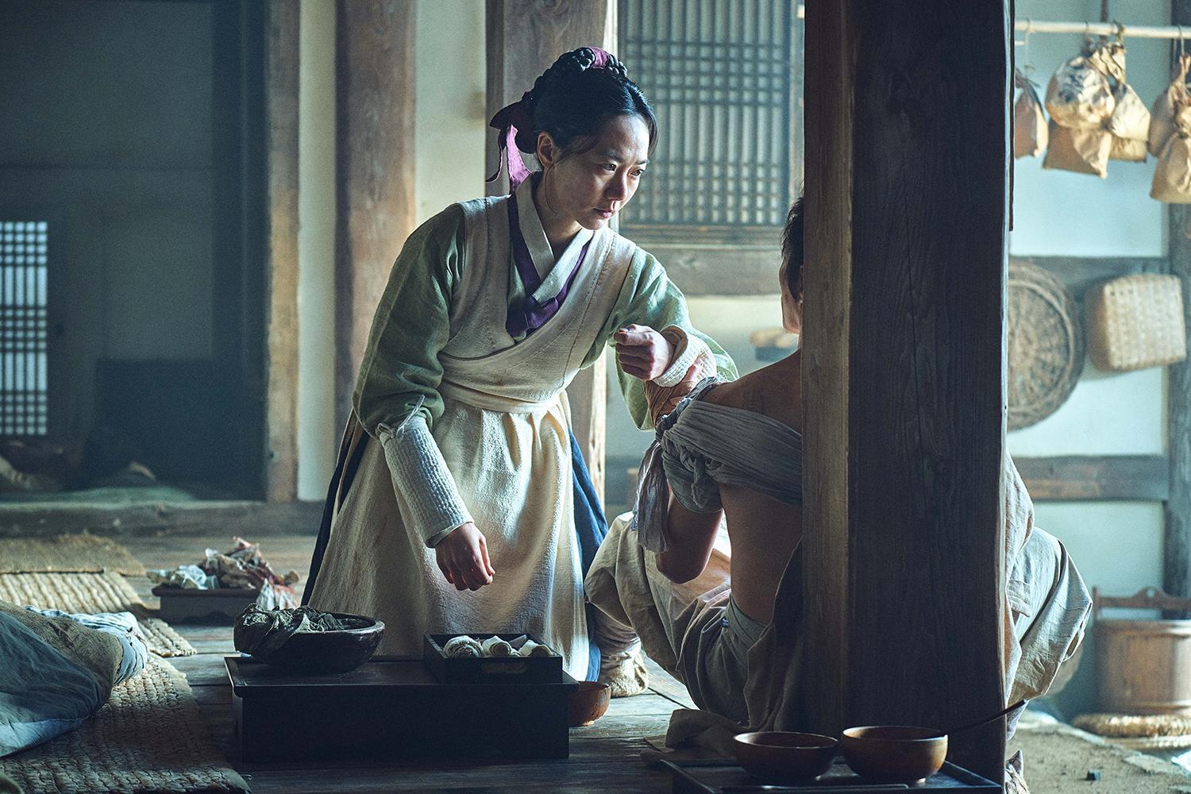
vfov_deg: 16.3
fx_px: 2779
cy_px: 397
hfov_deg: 24.2
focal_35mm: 84
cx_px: 596
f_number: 2.8
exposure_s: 1/400
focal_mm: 56.3
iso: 320
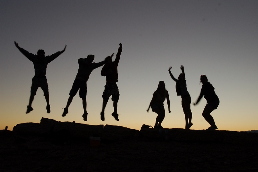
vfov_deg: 31.8
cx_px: 129
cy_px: 86
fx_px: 301
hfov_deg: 46.4
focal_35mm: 42
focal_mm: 28
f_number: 9
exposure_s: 1/100
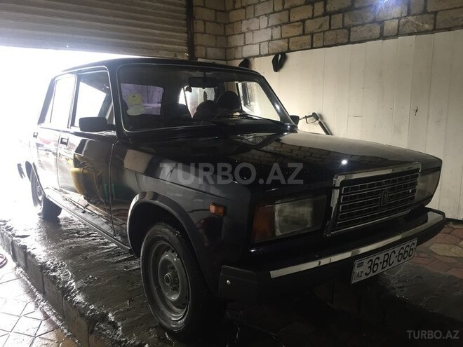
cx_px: 232
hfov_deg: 61.7
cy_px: 174
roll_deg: +1.9
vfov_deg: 48.2
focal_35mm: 29
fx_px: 388
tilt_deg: -10.6
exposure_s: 1/33
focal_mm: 4.15
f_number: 2.2
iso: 100
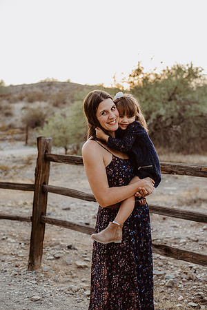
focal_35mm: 50
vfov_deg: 39.6
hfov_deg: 27.0
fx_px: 431
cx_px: 104
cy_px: 155
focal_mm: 50
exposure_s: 1/250
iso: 200
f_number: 2.8
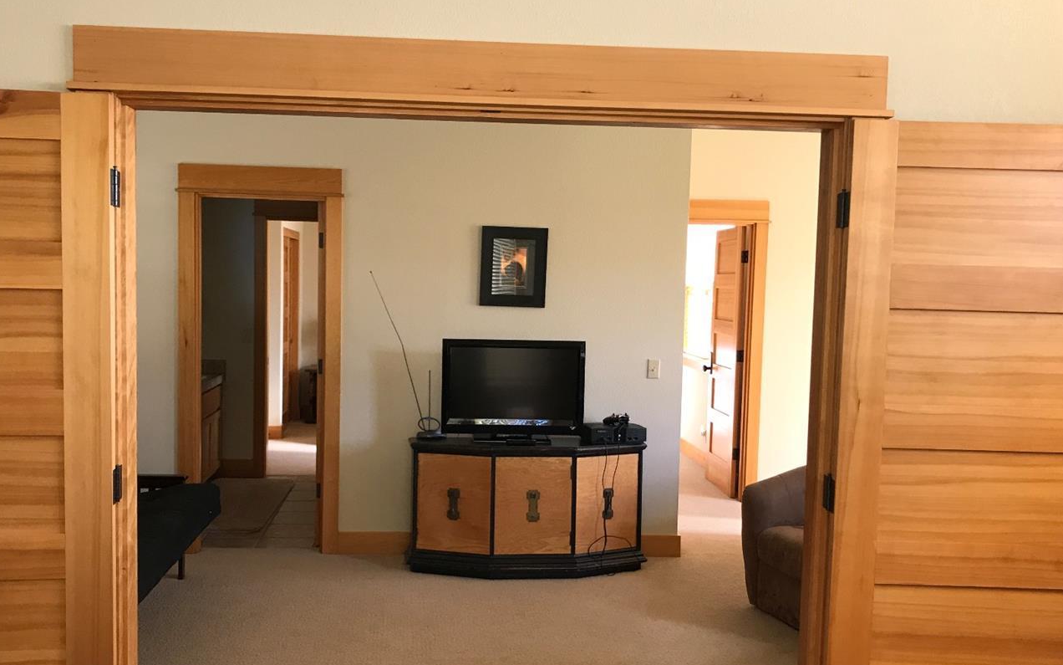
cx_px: 499
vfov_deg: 36.2
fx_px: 1014
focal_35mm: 35
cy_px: 371
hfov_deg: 55.3
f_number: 1.8
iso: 25
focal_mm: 3.99
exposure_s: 1/40
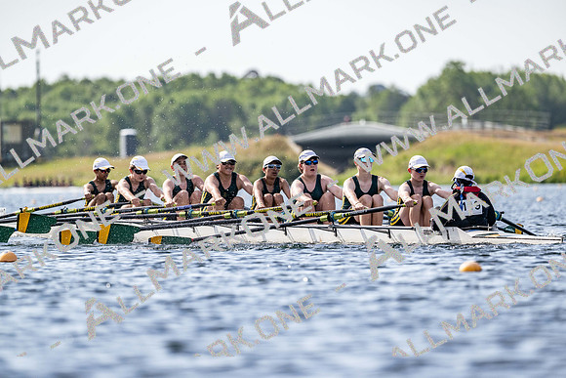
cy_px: 189
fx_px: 6290
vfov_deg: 3.4
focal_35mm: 400
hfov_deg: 5.2
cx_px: 283
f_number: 5.6
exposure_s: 1/2500
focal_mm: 400
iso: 280
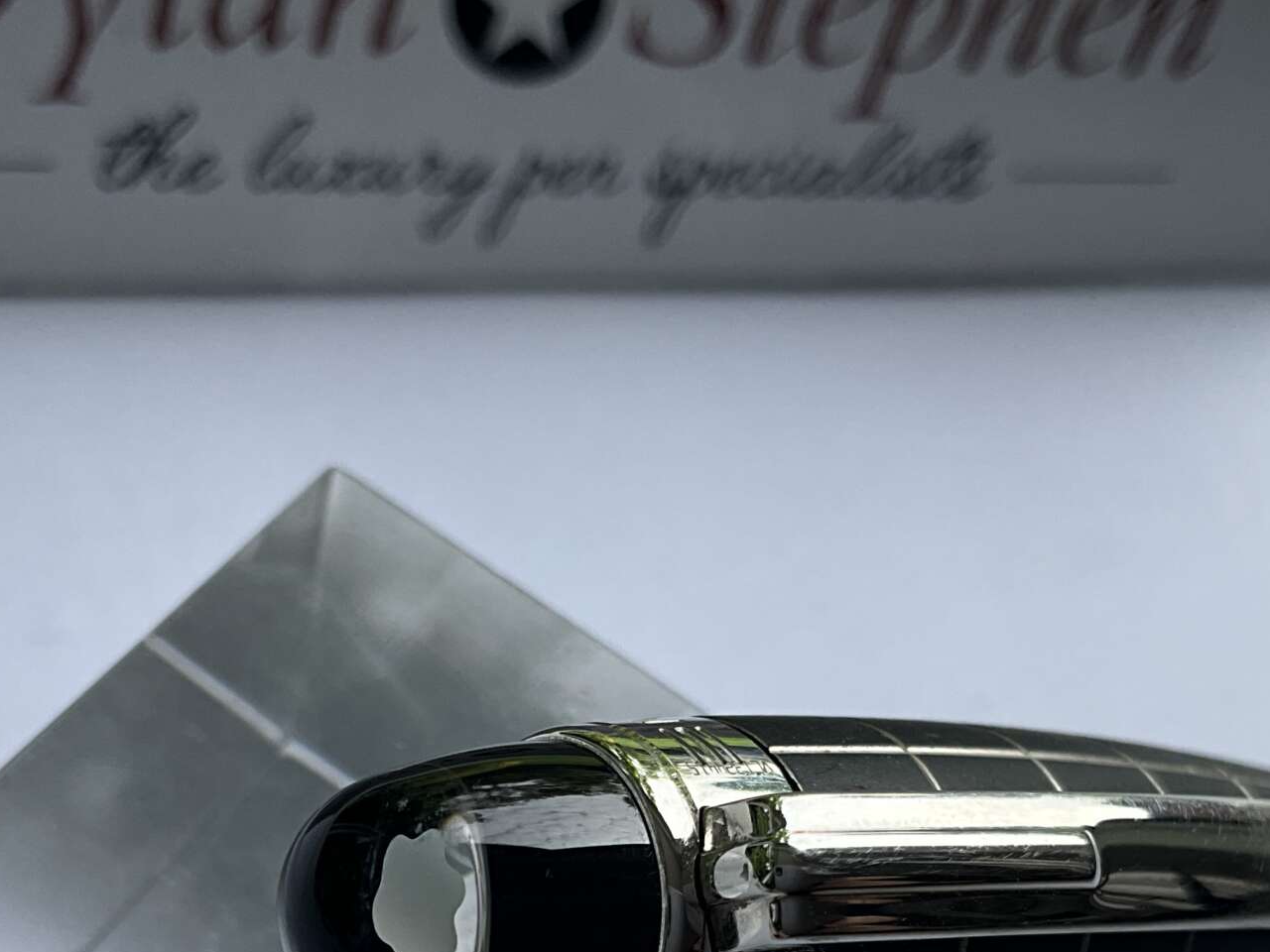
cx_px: 593
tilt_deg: -57.9
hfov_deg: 33.2
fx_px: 2128
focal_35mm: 58
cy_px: 919
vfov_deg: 24.3
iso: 25
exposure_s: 1/412
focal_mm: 3
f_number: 1.8
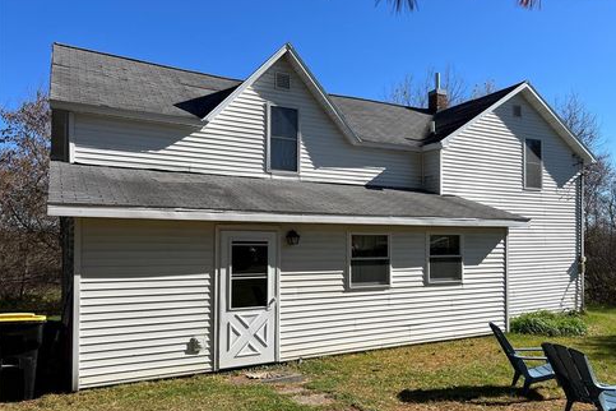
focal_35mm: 28
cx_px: 315
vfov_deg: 46.3
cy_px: 230
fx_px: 479
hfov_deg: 65.5
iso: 50
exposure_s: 1/4274
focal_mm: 5.7
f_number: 1.5
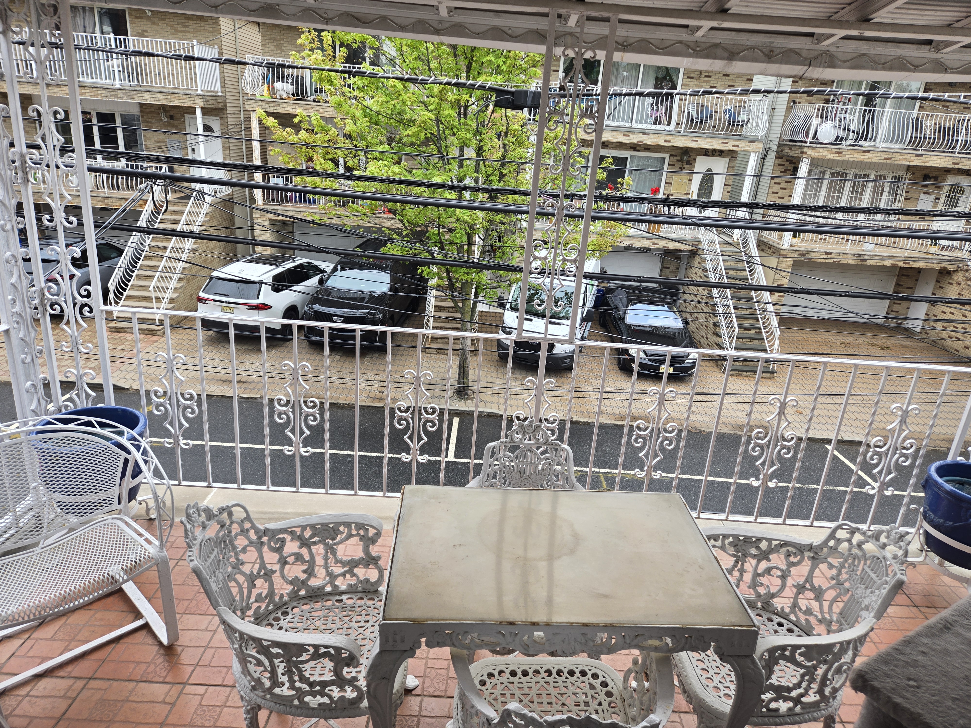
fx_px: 645
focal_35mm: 23
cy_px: 364
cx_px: 486
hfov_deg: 73.9
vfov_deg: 58.9
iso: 32
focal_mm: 5.4
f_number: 1.8
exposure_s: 1/180
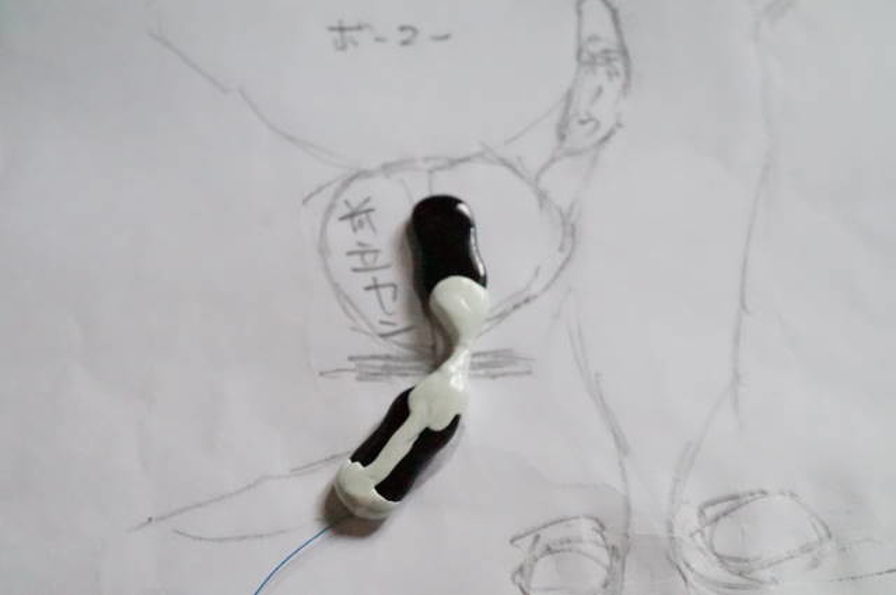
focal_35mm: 45
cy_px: 298
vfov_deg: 29.8
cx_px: 448
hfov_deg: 43.7
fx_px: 1119
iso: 16000
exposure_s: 1/1000
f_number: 8
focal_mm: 30
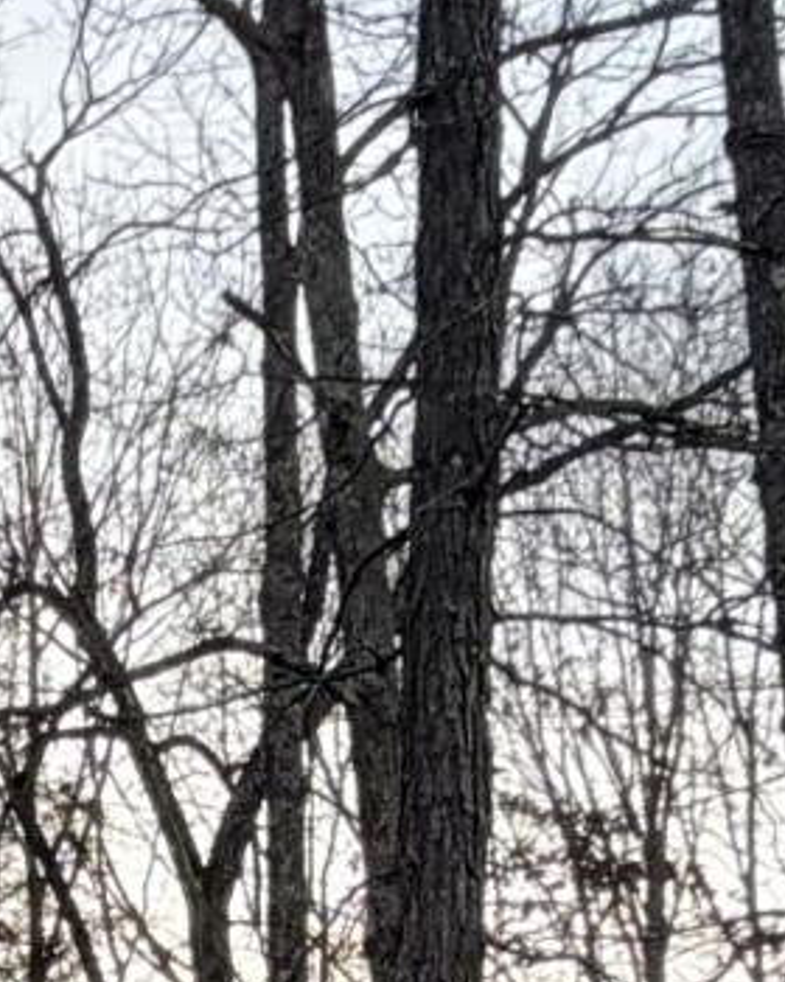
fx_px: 3398
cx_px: -617
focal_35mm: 117
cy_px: 1417
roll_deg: +1.9
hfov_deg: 12.1
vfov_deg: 15.3
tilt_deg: +0.9
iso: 64
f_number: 2.2
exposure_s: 1/121
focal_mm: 2.22
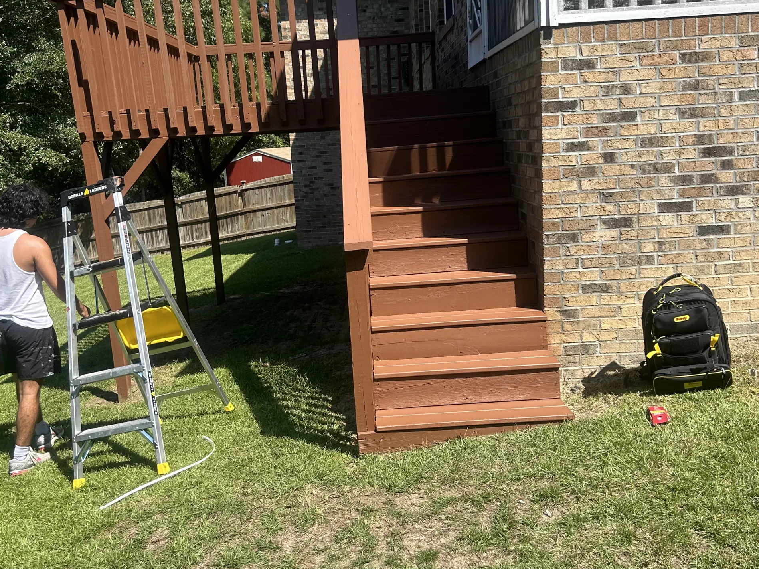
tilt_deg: -9.7
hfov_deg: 52.6
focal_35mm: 35
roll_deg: +2.7
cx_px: 380
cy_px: 275
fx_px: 767
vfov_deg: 40.7
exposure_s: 1/2165
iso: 50
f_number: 1.5
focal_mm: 5.7
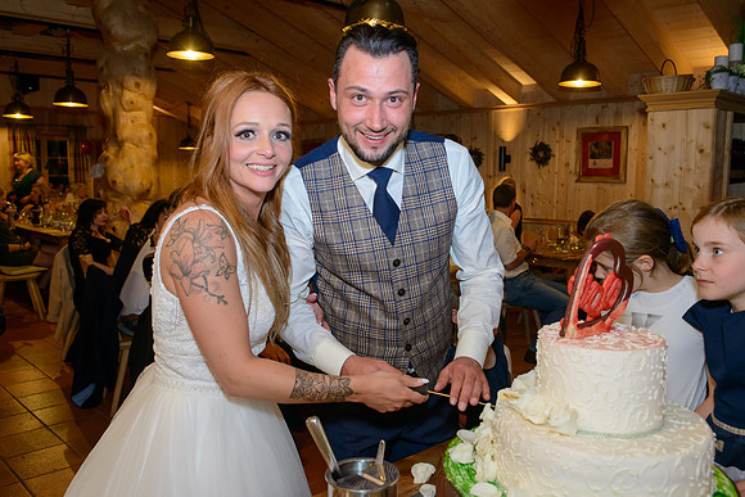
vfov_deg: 41.1
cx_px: 372
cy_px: 248
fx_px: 662
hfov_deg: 58.7
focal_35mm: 32
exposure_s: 1/60
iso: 1000
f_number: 5.6
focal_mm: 32
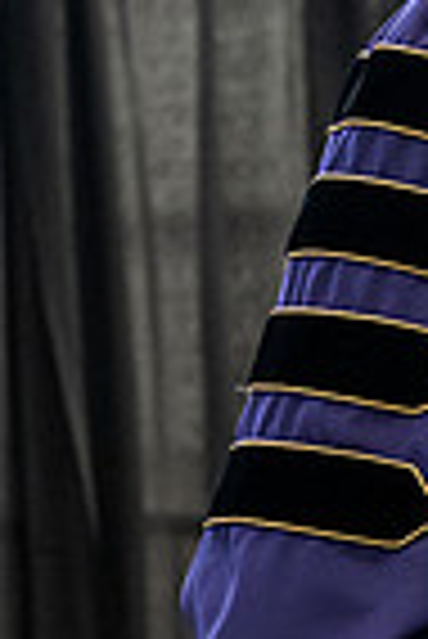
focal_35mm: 339
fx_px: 6030
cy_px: 43
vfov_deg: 6.1
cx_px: 1104
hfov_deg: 4.0
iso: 4000
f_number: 4
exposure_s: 1/200
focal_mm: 83
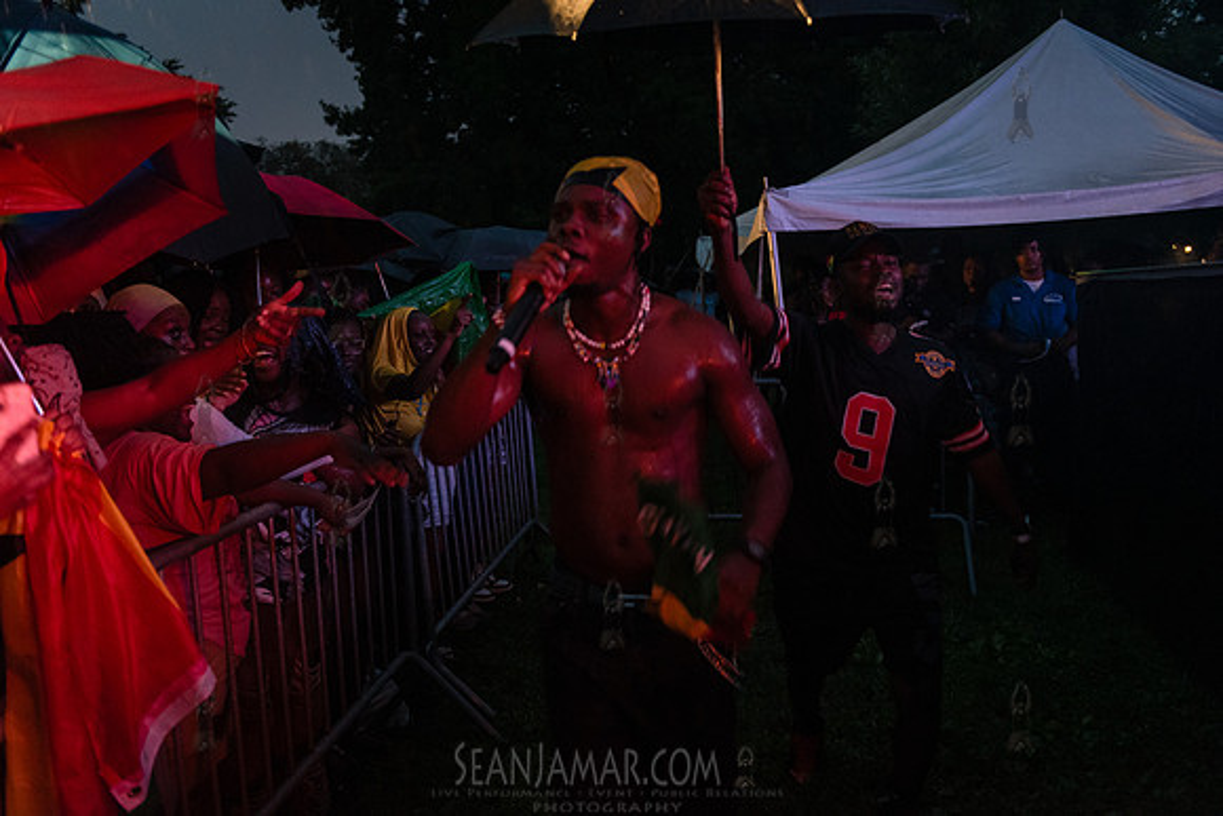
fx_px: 1087
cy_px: 408
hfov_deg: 58.7
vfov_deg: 41.1
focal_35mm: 32
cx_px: 612
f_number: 2.8
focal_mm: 32
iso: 5000
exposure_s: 1/160
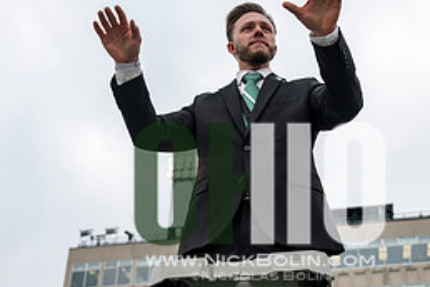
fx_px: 645
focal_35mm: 54
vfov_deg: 24.9
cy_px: 201
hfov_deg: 36.7
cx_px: 260
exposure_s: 1/500
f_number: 2.8
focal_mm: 24
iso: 100
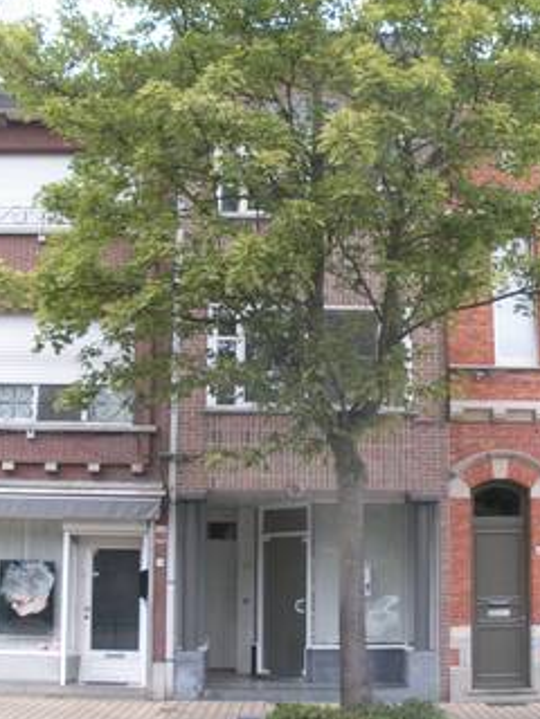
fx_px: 998
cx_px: 315
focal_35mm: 48
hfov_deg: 30.2
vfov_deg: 39.6
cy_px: 392
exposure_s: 1/50.3
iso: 95
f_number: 3.5
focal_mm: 6.3
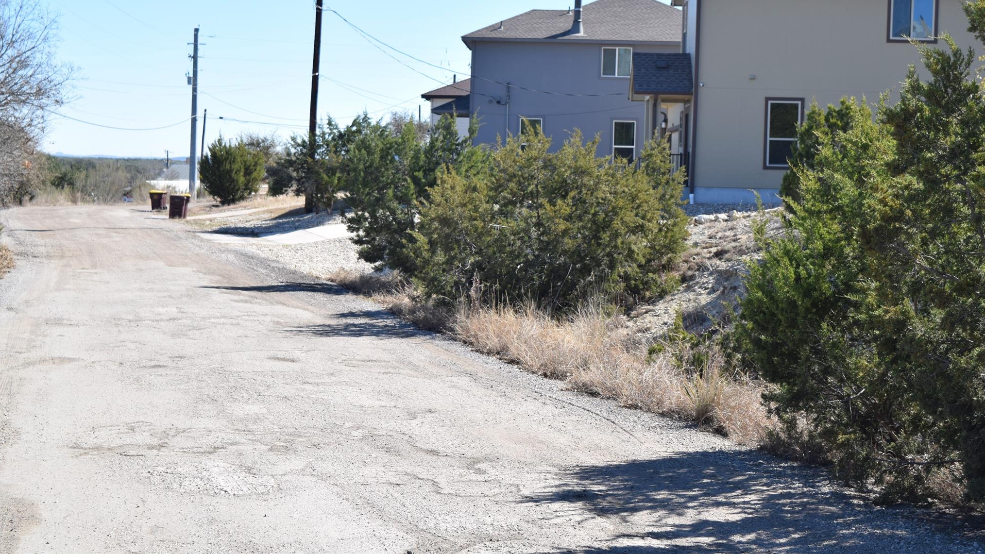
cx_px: 492
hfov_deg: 37.5
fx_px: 1450
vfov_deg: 21.6
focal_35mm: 56
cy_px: 223
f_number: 9
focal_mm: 35
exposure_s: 1/320
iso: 200
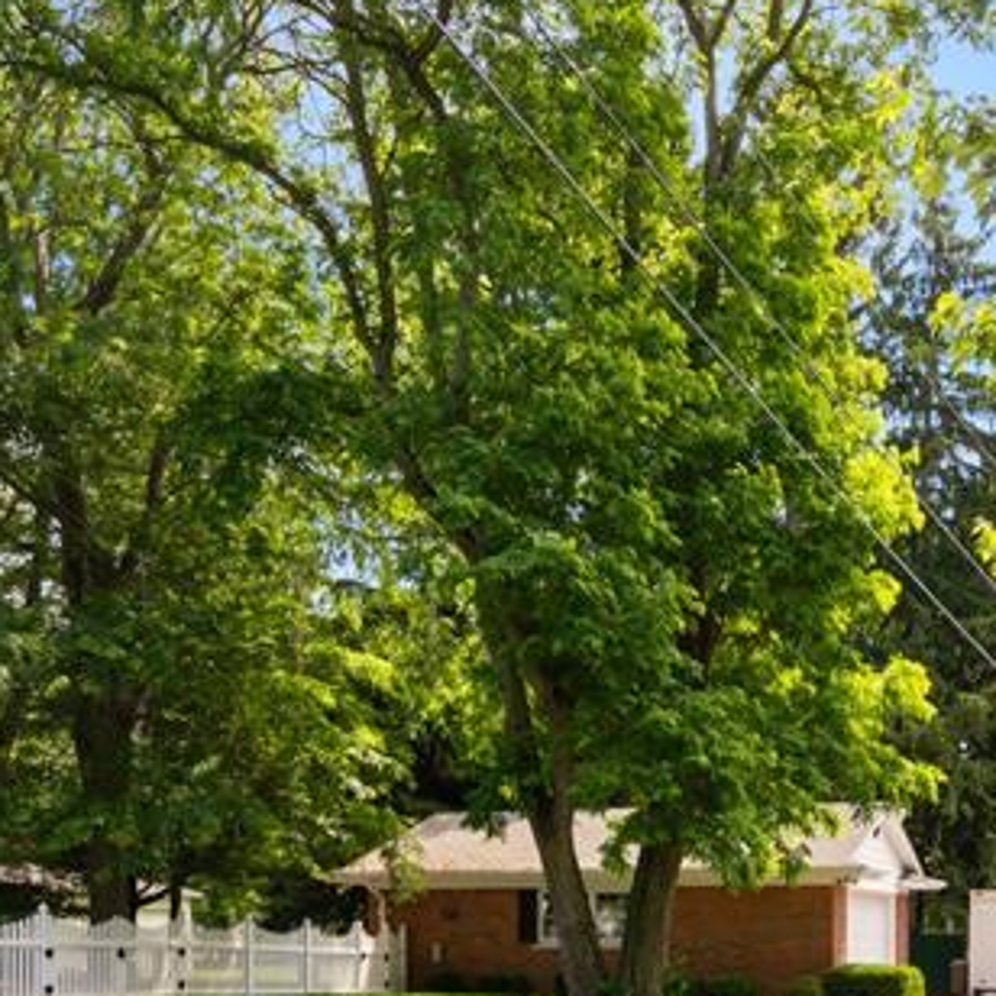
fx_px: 1563
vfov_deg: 35.2
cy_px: 597
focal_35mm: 48
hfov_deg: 35.0
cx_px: 656
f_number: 9
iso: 320
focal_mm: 17
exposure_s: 1/100
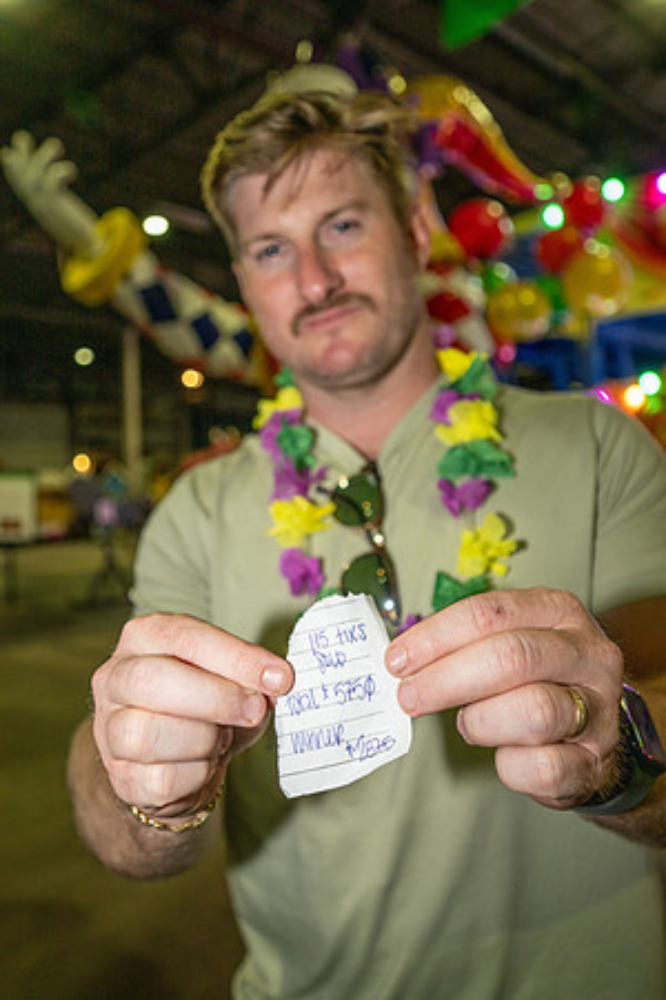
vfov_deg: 66.4
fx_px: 763
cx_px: 333
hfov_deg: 47.2
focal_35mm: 28
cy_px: 500
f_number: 4
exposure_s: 1/125
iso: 450
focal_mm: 27.5
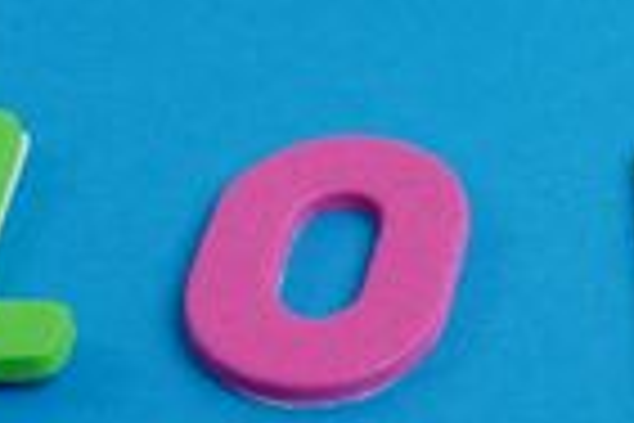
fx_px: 2941
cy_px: -173
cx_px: 580
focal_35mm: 167
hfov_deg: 12.2
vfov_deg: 8.1
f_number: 8
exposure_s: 1/160
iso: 50
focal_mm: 46
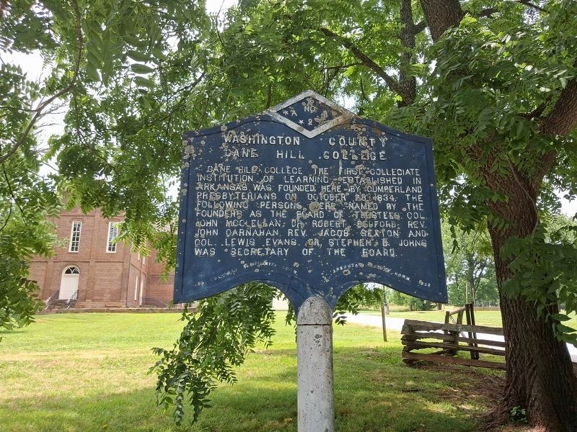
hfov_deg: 65.3
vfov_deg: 51.4
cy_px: 216
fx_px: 450
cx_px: 288
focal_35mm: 27
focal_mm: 4
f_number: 1.8
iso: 25
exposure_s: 1/200
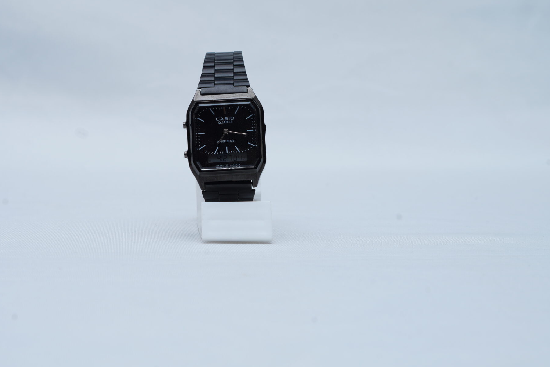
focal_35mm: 71
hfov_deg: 28.4
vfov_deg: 19.1
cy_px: 120
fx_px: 1085
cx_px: 232
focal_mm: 50
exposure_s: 1/160
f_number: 9
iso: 125
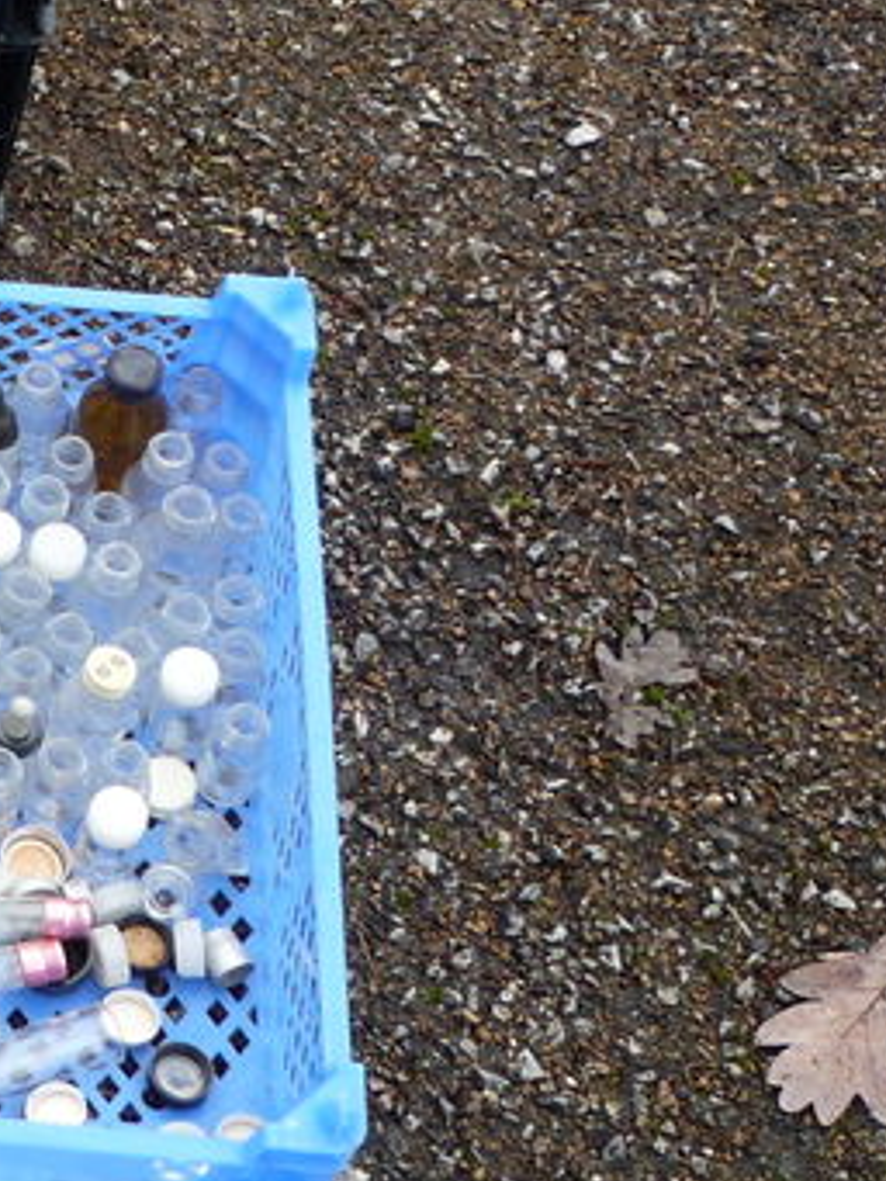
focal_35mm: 88
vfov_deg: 22.1
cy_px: 319
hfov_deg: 14.7
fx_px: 3001
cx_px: -706
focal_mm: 5.2
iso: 100
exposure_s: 1/100
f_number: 3.5
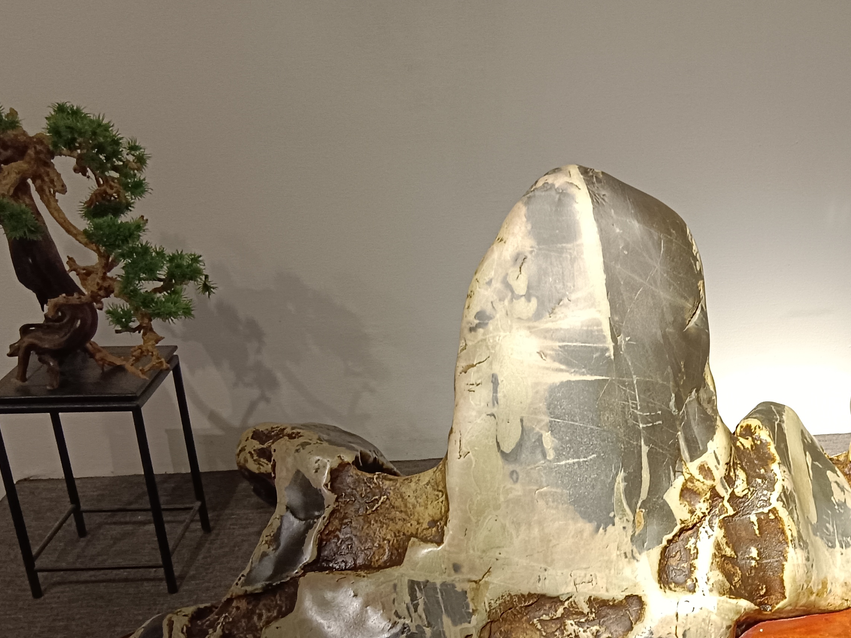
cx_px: 687
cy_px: 517
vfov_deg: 30.1
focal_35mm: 47
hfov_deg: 38.8
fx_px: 1156
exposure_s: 1/33.3
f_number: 1.8
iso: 1142
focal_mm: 4.05
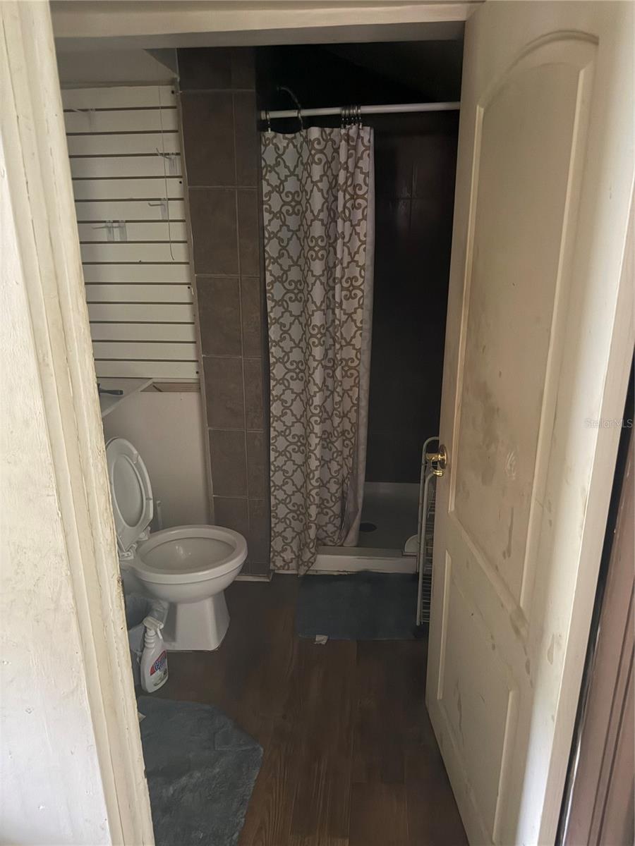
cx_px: 318
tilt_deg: -17.8
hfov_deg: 56.8
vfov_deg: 71.6
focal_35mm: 24
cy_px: 423
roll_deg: +0.6
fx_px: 587
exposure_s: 1/17
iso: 1250
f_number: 1.78
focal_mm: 6.76
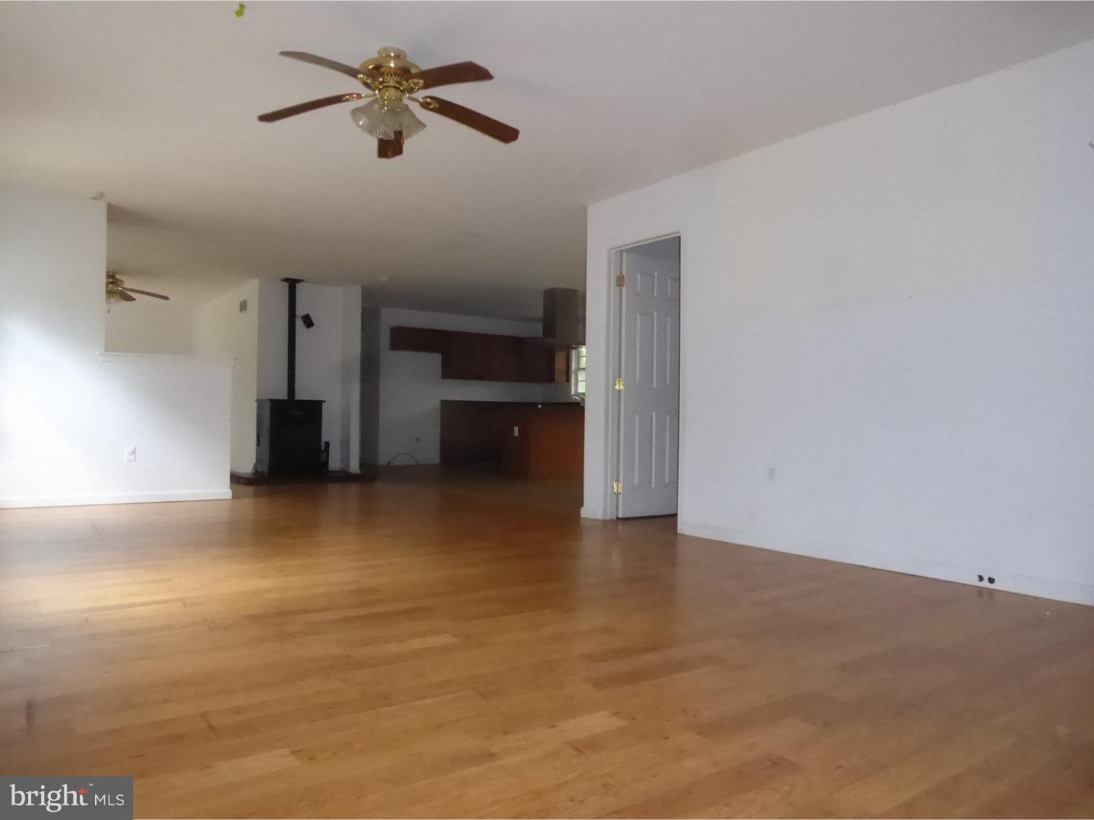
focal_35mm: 24
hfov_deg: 71.6
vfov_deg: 56.8
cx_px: 547
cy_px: 410
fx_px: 758
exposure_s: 1/60
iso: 1600
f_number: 6.3
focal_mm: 4.3
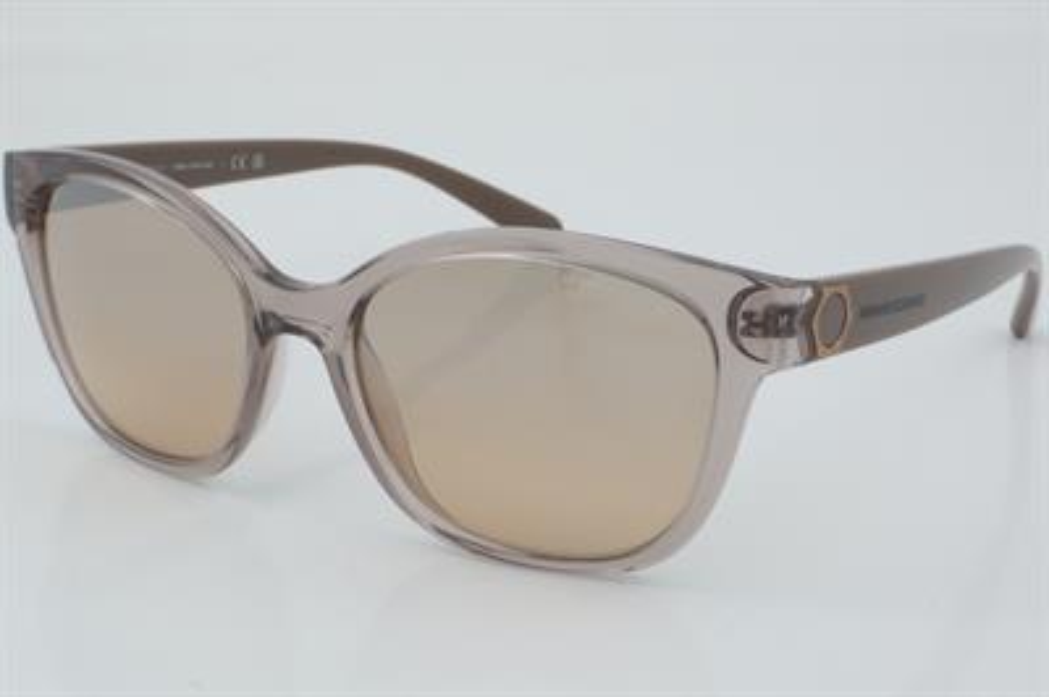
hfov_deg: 27.0
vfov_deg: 18.2
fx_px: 2184
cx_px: 524
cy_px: 348
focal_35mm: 75
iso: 100
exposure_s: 1/3
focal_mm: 50
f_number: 32
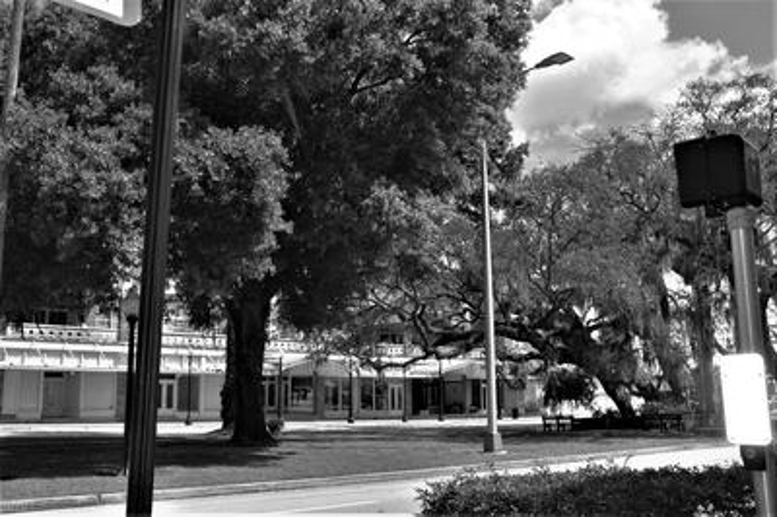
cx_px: 388
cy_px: 258
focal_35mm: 33
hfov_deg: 57.3
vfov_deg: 39.9
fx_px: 712
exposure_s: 1/500
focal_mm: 22
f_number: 9
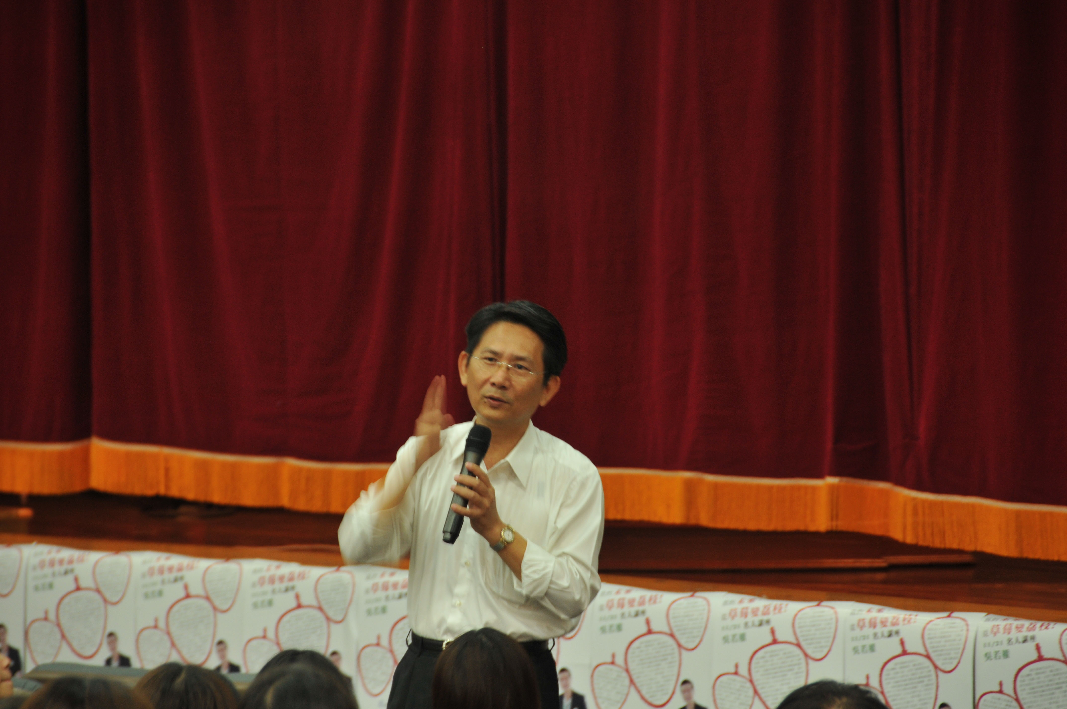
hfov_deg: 8.1
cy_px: 354
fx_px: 7549
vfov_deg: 5.4
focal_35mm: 255
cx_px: 534
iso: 400
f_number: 5.6
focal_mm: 170
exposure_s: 1/5
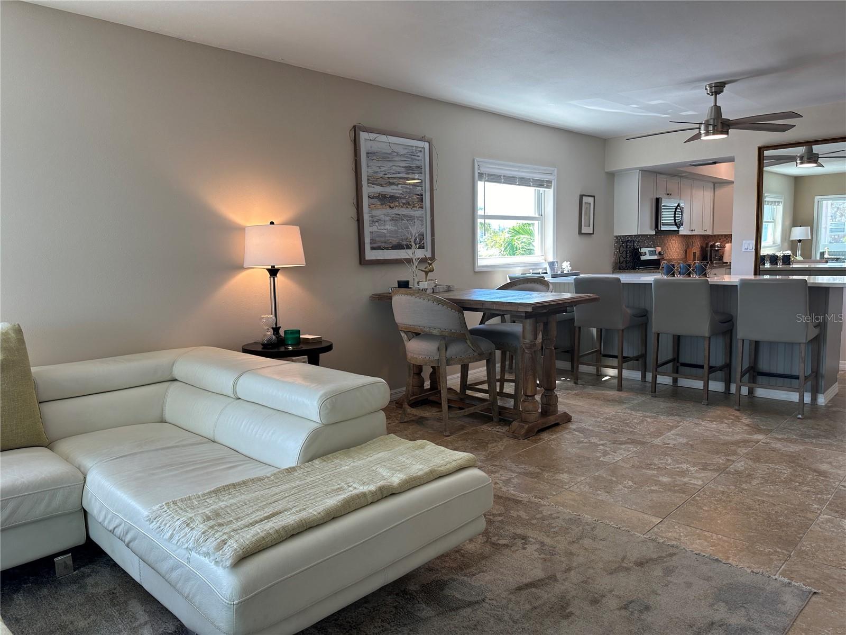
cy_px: 318
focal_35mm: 24
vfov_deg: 56.8
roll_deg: +1.4
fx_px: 587
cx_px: 423
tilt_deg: -6.3
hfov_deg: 71.6
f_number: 1.78
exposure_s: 1/120
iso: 80
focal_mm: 6.86
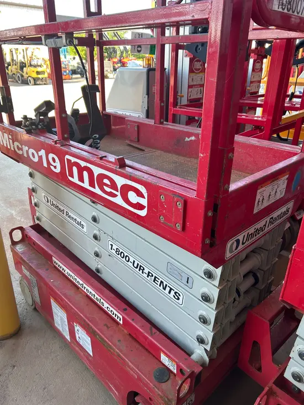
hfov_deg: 53.1
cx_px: 152
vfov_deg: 67.3
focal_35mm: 26
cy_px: 202
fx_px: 304
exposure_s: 1/121
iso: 32
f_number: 1.5
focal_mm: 5.7
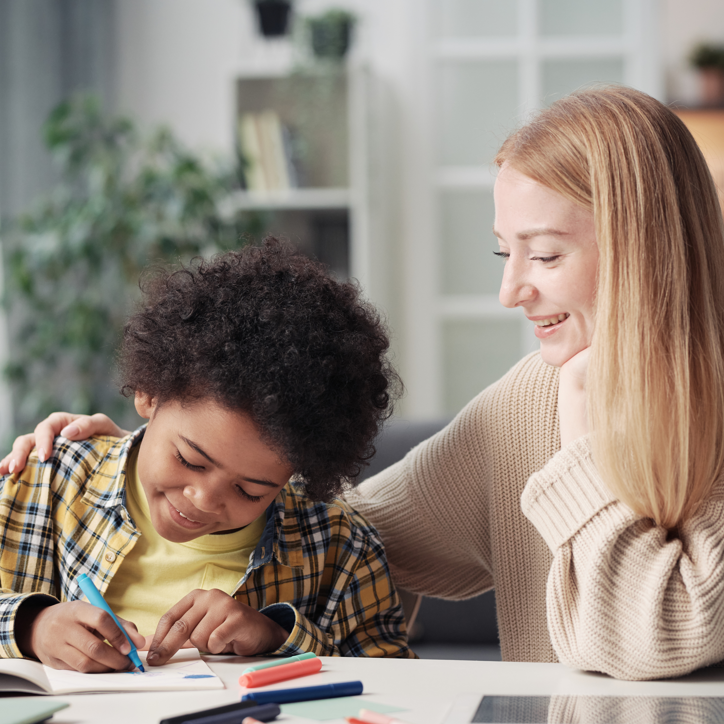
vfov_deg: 16.0
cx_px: 367
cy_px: 364
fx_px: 2579
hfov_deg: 16.0
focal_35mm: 109
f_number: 2.8
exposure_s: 1/160
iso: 800
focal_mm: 85
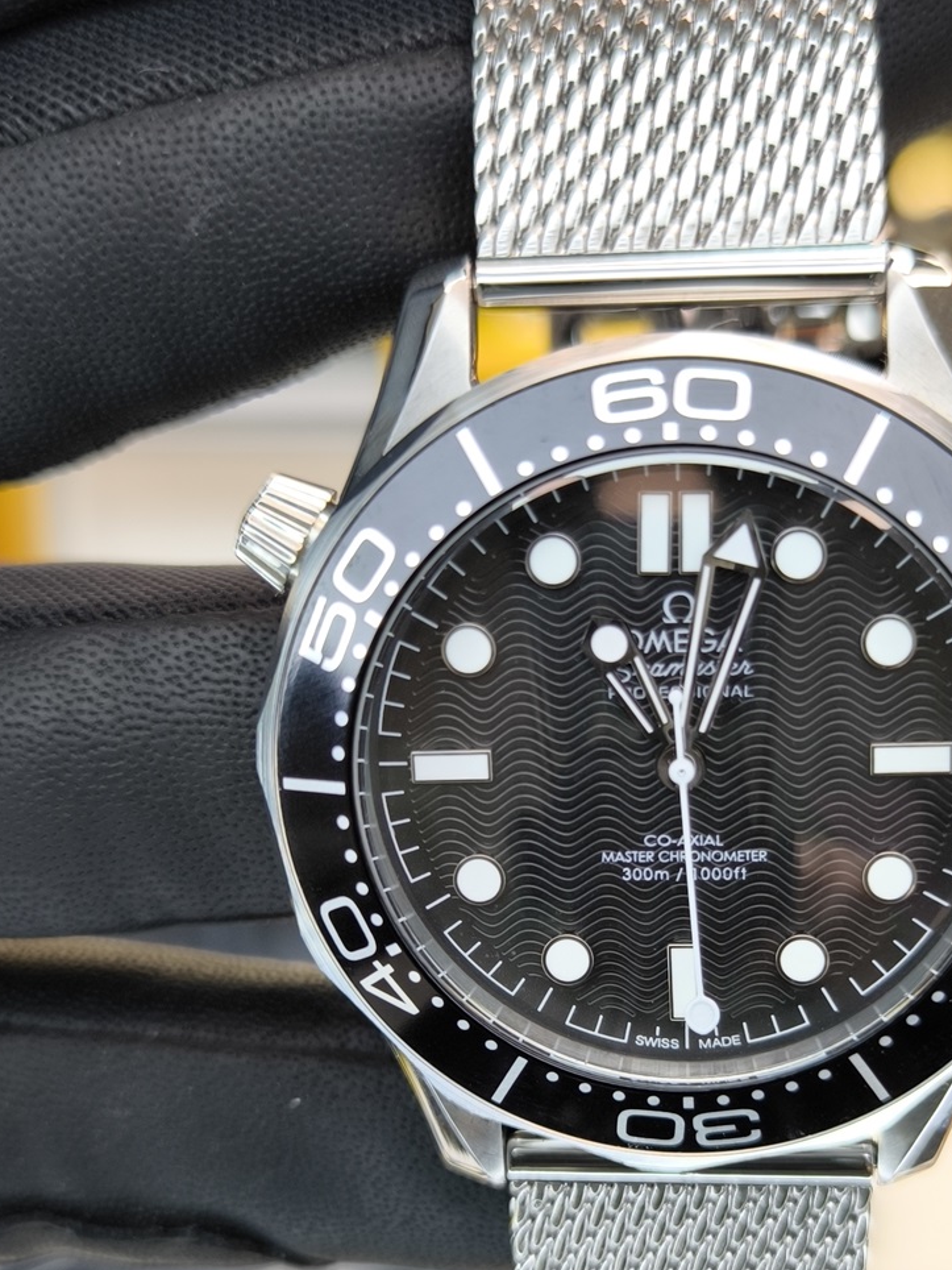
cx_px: 593
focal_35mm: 51
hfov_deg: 28.5
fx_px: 1870
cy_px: 843
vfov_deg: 37.1
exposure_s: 1/139
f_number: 1.9
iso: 50
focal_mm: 6.92
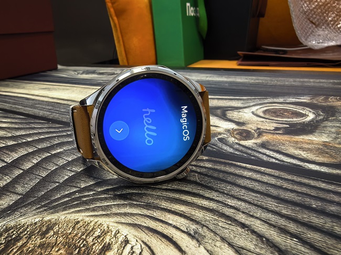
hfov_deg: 71.6
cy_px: 128
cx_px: 170
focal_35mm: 24
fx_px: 236
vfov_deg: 56.8
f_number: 2.2
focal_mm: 1.95
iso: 250
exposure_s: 1/33.3
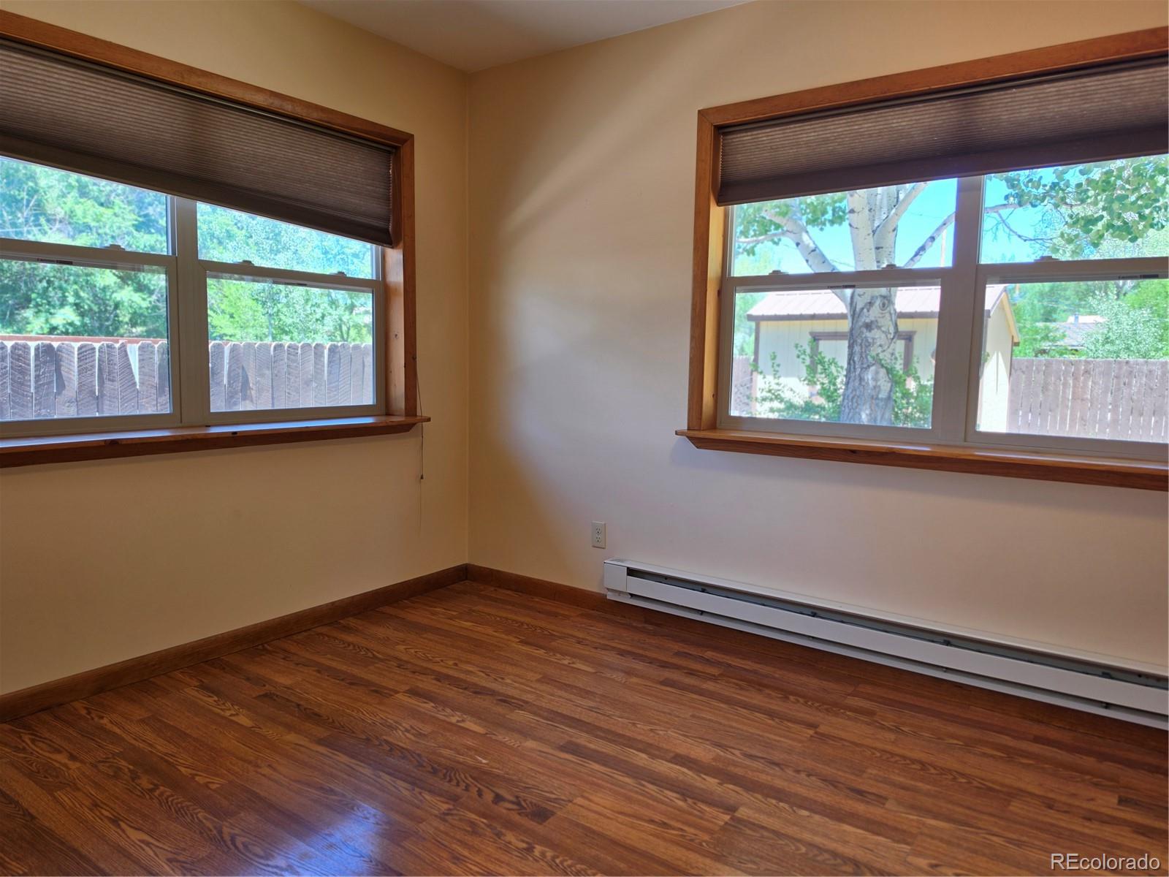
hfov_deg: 73.9
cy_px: 438
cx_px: 584
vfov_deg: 58.9
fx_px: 777
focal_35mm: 23
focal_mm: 6.5
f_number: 1.4
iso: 25
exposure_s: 1/120
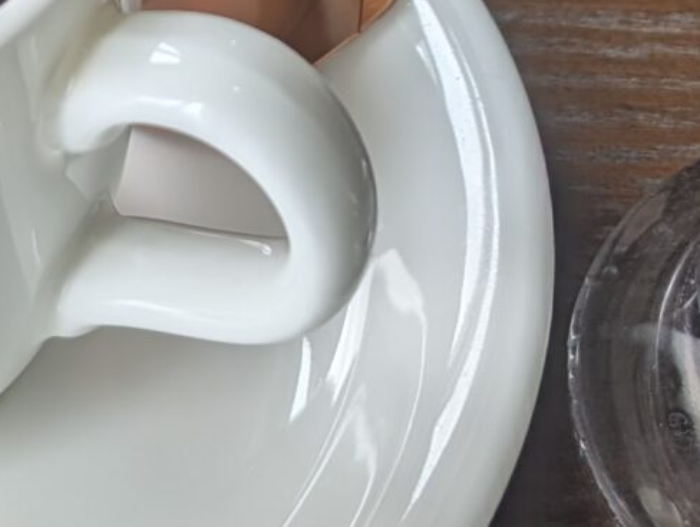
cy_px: -263
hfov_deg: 15.6
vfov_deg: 11.3
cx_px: 442
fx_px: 2550
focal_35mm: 126
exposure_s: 1/77.8
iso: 26
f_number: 1.68
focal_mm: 6.9
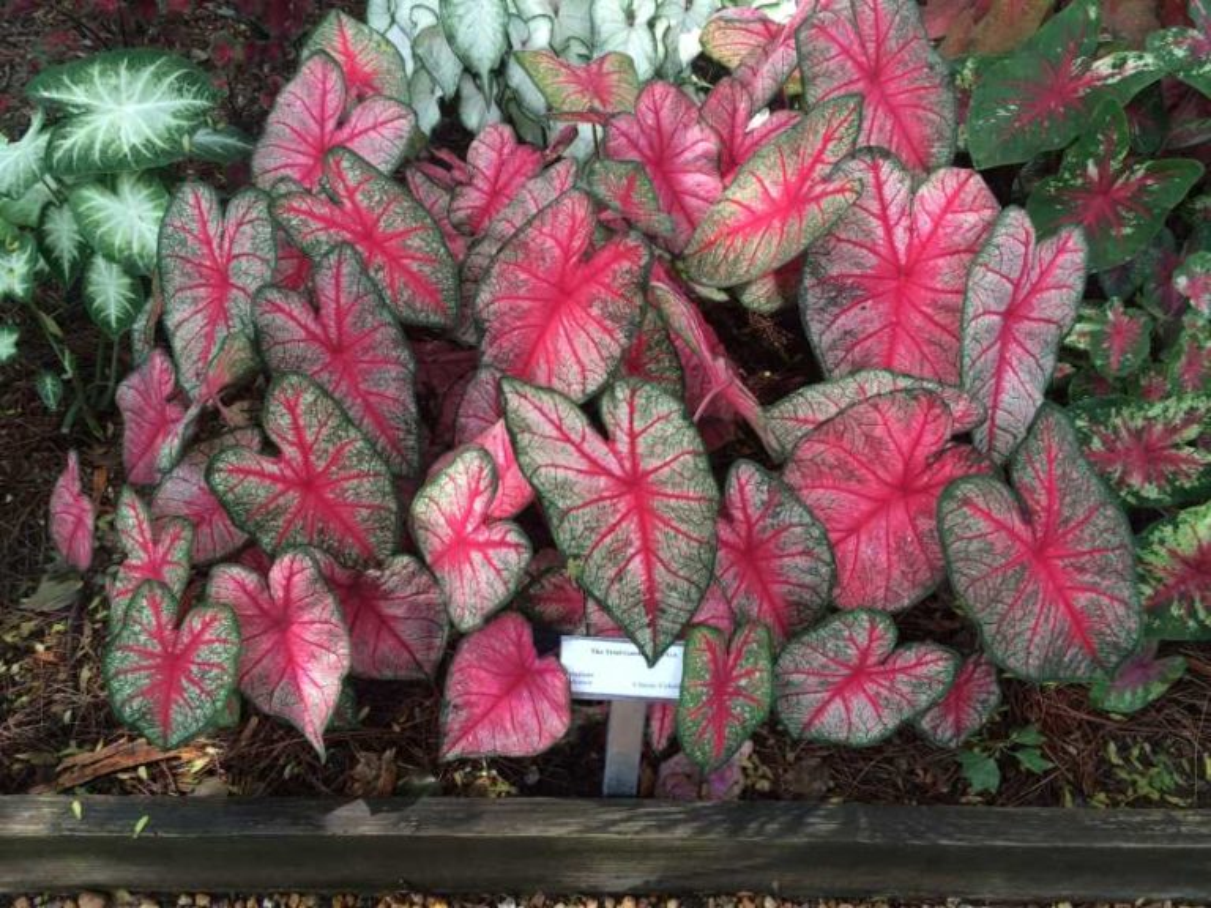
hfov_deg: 61.7
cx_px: 606
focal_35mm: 29
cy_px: 454
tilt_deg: -51.6
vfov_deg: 48.2
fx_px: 1015
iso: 32
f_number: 2.2
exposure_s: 1/120
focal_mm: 4.15
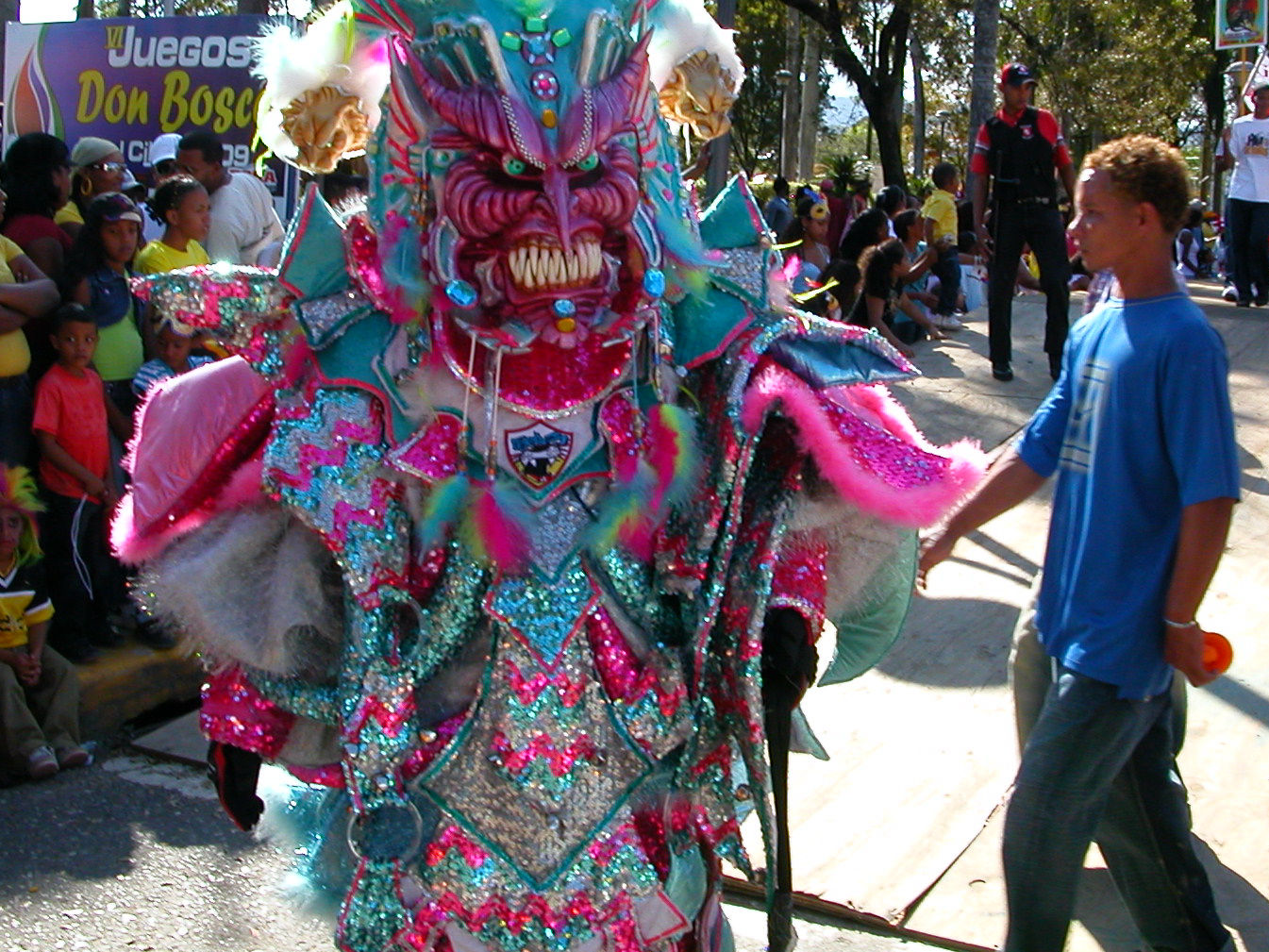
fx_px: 1613
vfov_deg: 32.8
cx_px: 702
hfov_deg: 42.9
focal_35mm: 44
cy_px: 400
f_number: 4.5
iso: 100
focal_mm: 5.6
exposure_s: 1/232
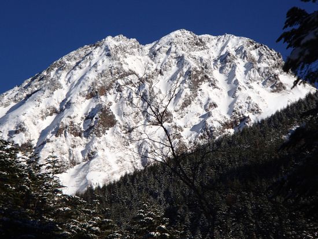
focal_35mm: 127
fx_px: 1167
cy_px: 120
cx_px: 159
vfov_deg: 11.7
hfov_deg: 15.5
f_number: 16
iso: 160
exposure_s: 1/250
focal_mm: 22.79
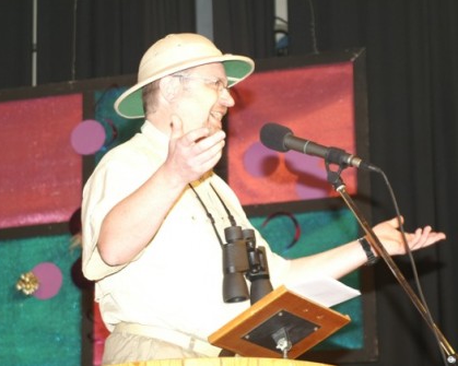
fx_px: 1857
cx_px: 199
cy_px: 182
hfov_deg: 14.1
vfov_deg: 11.3
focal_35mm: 137
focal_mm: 80
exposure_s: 1/60
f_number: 5.6
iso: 400
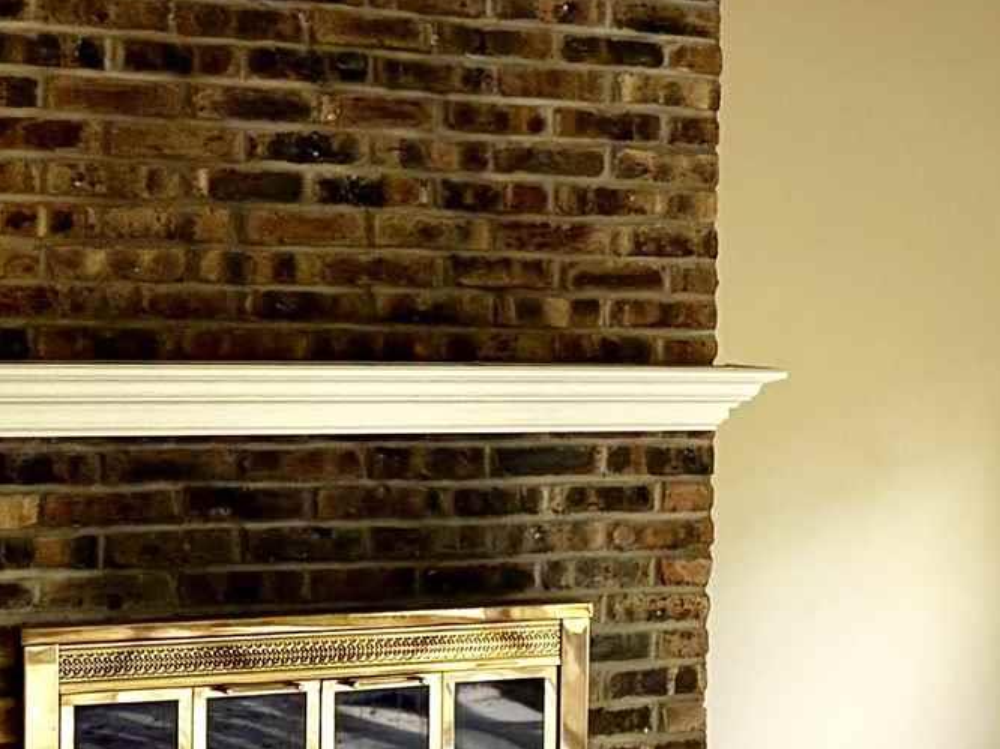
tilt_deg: -3.0
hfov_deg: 13.2
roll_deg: -1.3
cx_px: 2233
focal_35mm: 120
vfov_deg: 12.3
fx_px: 3465
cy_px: 467
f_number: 1.6
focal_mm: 5.96
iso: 64
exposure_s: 1/122
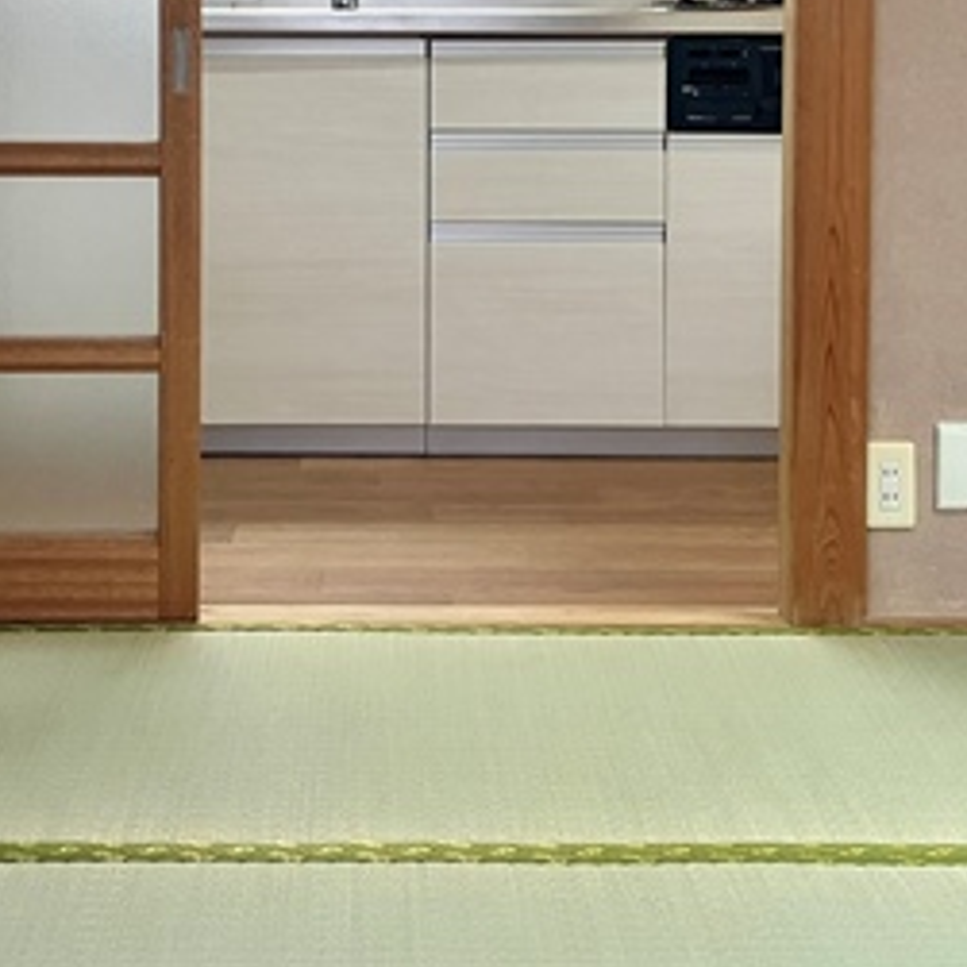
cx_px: 397
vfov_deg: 22.5
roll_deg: +0.4
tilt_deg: -2.7
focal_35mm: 75
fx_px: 2370
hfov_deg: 23.0
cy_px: 108
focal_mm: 3.99
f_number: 1.8
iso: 50
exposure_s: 1/50
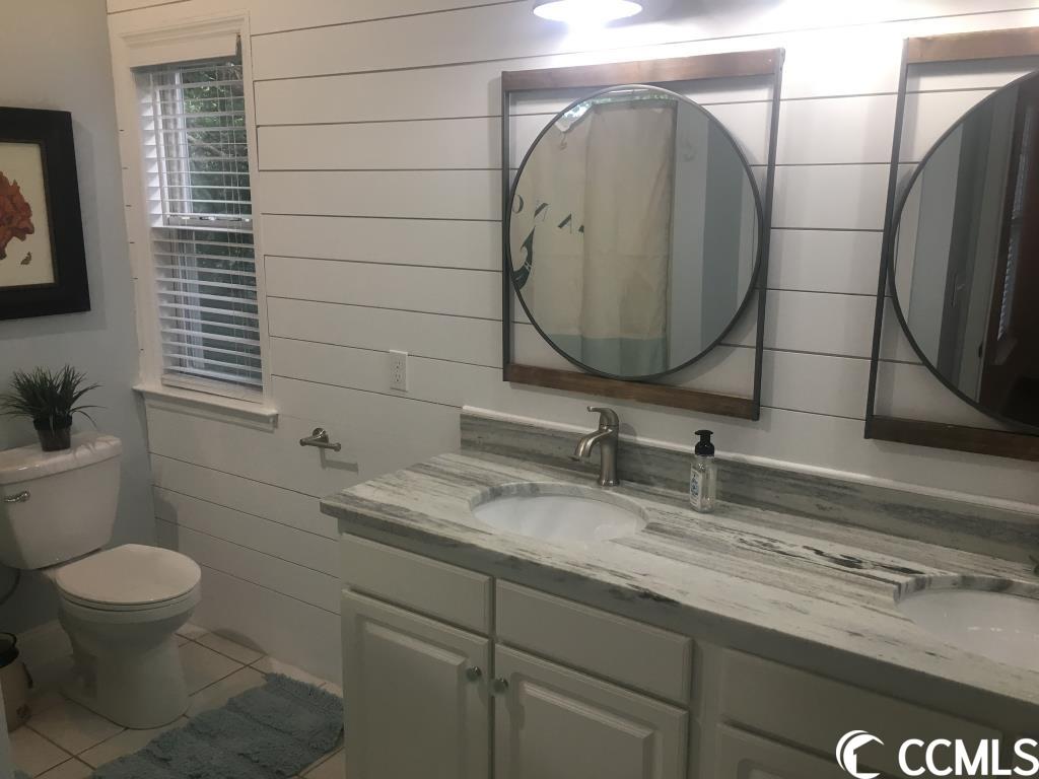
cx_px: 520
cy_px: 390
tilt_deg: -12.8
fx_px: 870
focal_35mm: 29
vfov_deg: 48.2
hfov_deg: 61.7
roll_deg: +0.0
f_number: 2.2
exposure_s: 1/30
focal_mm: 4.15
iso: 64
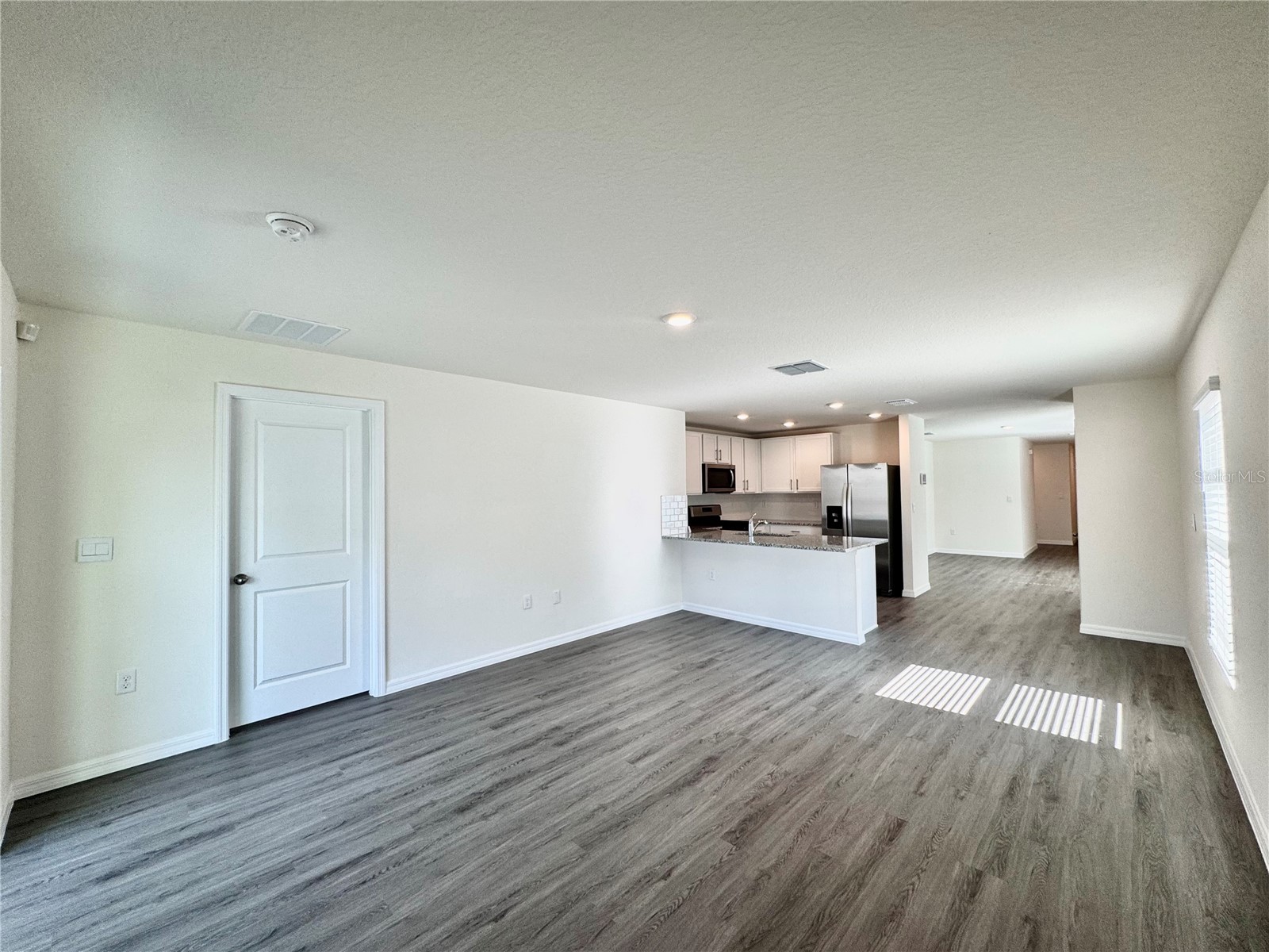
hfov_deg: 102.1
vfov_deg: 85.7
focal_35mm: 14
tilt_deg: +1.4
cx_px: 634
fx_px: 513
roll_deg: +1.5
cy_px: 476
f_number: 2.2
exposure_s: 1/120
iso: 80
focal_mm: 2.22
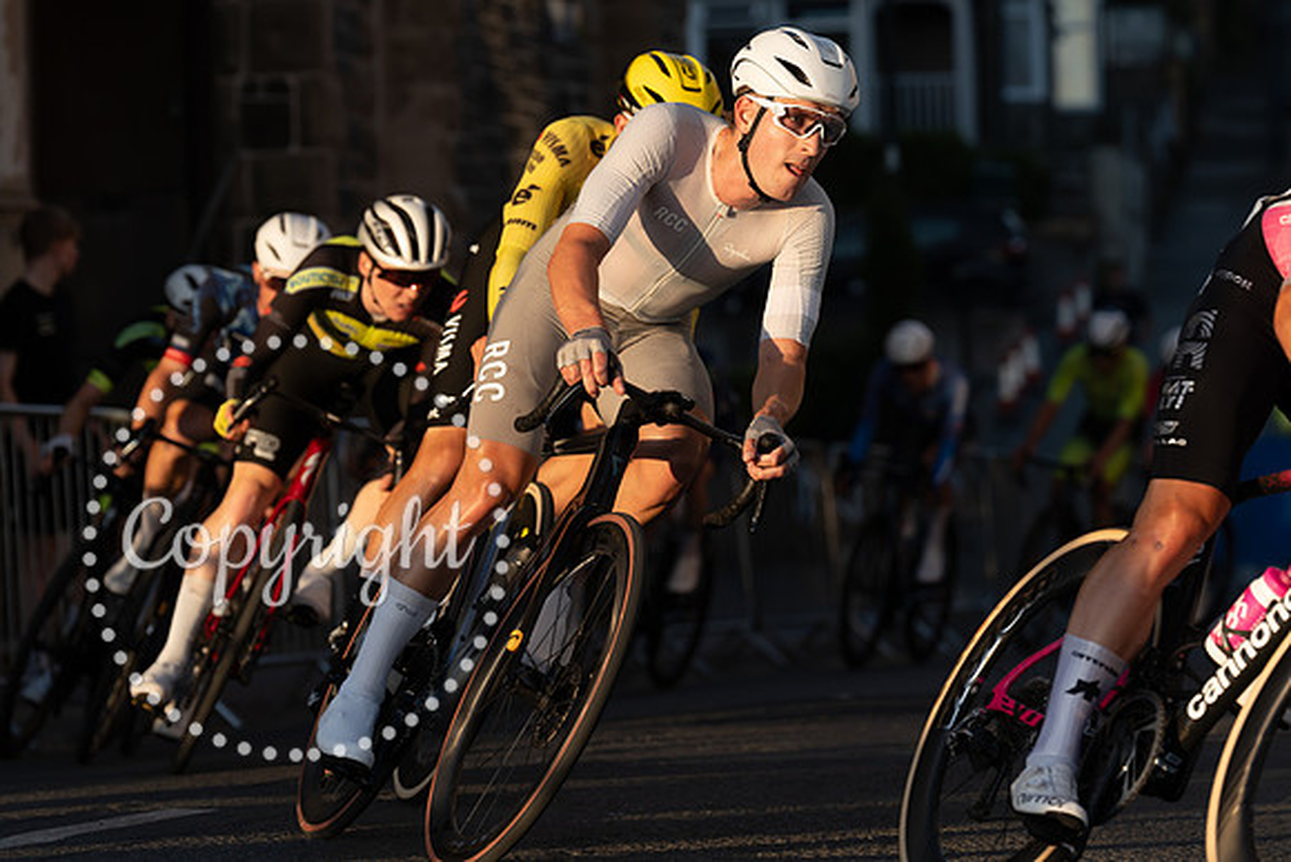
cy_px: 305
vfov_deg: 7.6
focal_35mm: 181
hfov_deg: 11.4
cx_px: 834
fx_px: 6485
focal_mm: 140
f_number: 4
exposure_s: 1/1000
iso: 200
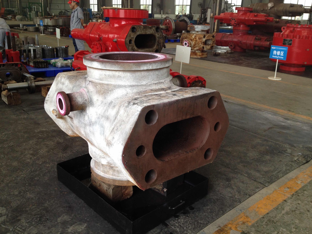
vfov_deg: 40.7
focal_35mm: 35
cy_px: 117
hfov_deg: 52.6
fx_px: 315
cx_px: 156
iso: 64
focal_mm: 4.28
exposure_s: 1/60
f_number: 2.4
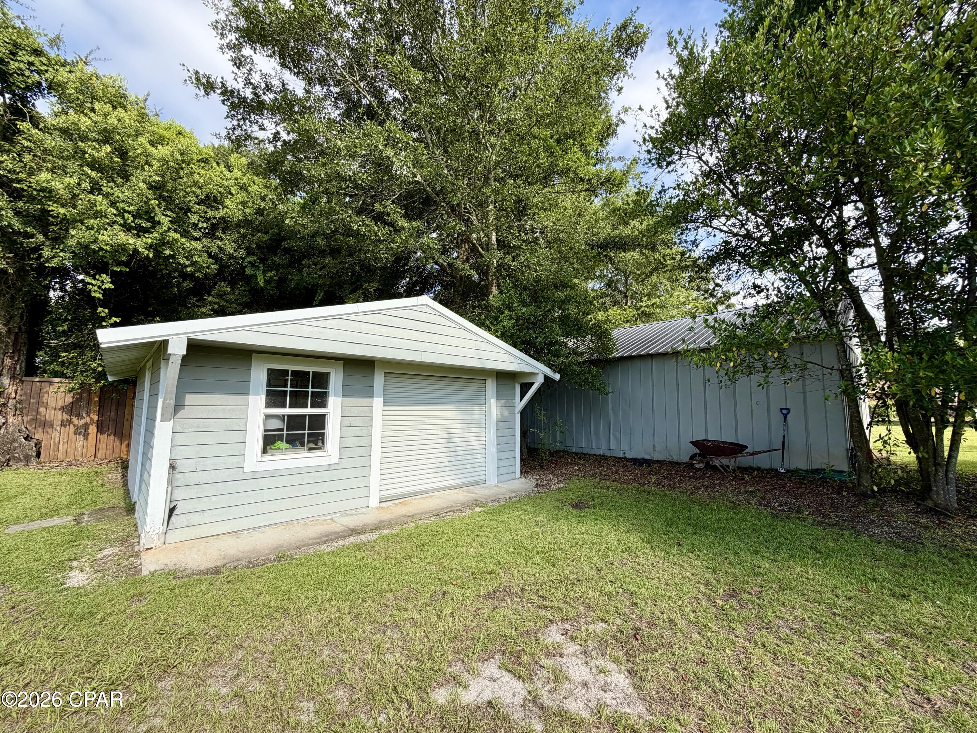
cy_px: 366
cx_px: 488
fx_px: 395
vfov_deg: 85.7
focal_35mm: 14
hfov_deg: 102.1
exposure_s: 1/770
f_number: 2.2
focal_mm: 2.22
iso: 40
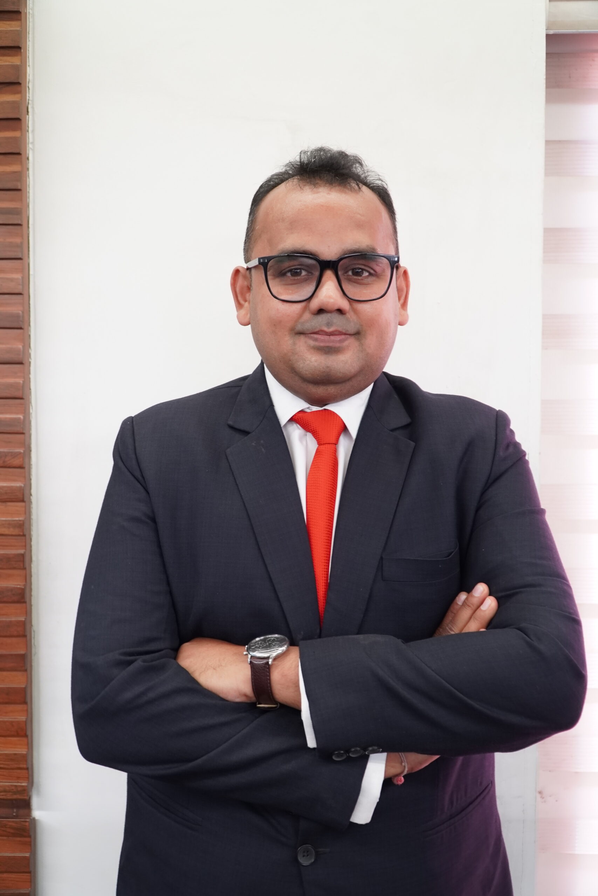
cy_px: 448
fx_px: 822
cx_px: 299
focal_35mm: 33
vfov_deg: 57.2
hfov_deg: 40.0
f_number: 4
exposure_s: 1/60
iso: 1250
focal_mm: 22
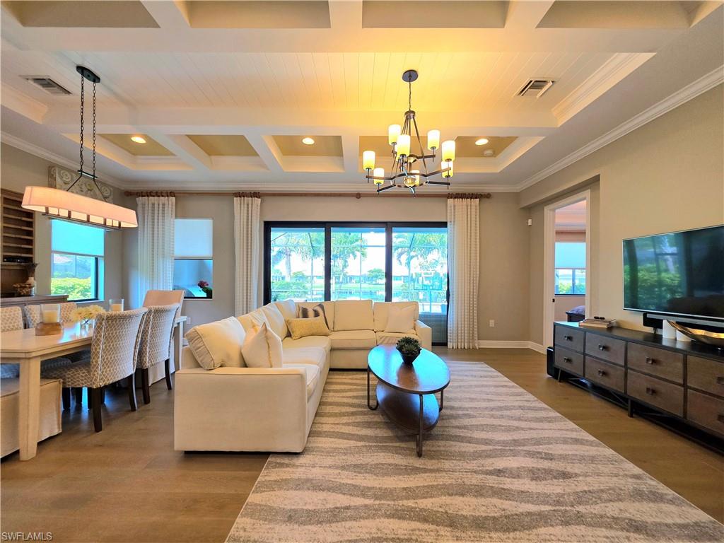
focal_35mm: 13
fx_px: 272
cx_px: 362
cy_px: 272
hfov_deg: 106.2
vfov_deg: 89.9
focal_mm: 2.2
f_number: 1.9
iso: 80
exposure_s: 1/120
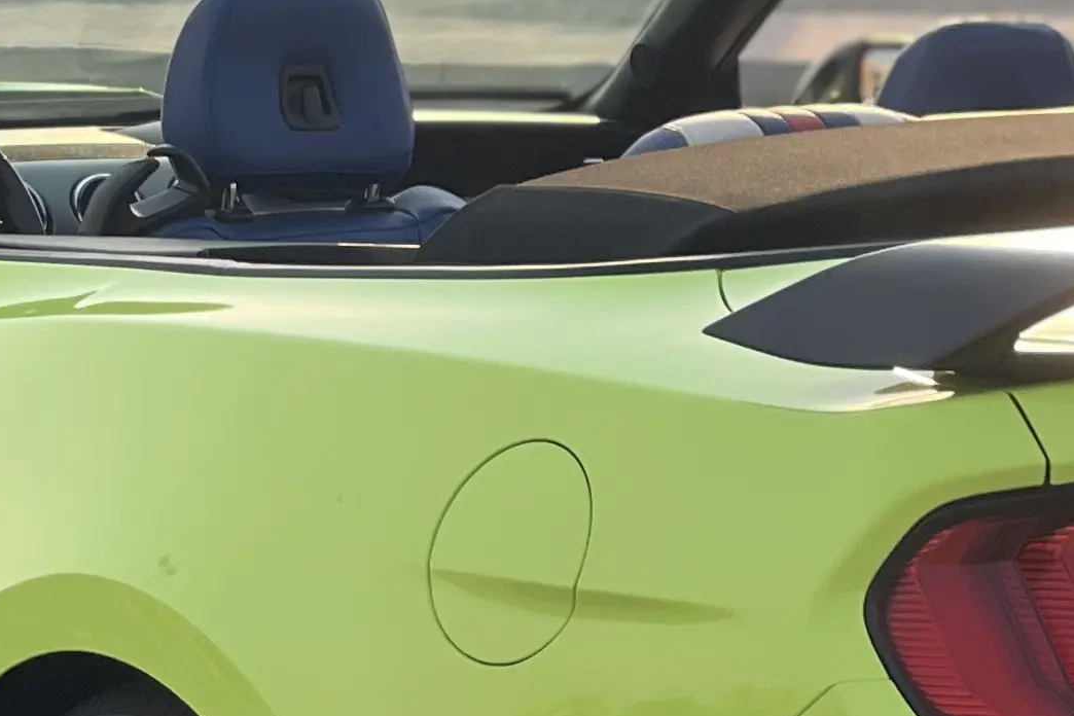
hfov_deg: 8.0
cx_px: 764
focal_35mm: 257
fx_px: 7667
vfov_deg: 5.3
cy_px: 468
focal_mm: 7.5
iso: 32
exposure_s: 1/732
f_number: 2.2
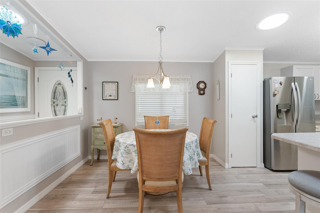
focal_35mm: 17
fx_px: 155
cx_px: 160
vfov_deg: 69.2
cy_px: 106
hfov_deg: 92.0
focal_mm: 11.6
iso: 100
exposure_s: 1
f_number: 7.1
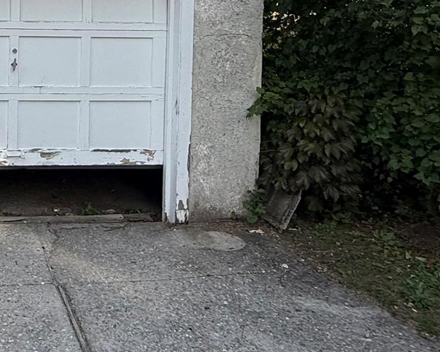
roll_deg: -1.4
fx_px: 586
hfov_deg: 36.5
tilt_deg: -2.2
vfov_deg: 31.6
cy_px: 25
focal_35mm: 45
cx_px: -10
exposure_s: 1/820
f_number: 2.2
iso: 50
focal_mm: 2.22
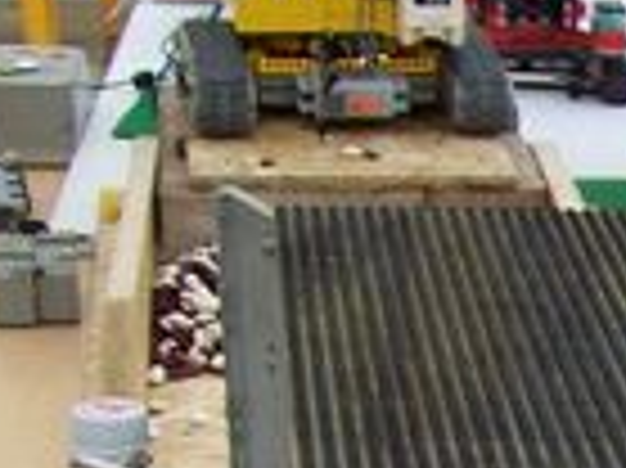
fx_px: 2999
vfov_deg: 8.6
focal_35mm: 166
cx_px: 1270
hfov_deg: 10.8
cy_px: 796
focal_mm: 6
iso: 80
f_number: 2.7
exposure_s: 1/319
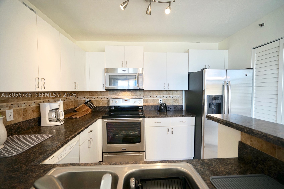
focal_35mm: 16
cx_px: 142
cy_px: 94
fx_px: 126
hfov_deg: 96.7
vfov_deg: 73.8
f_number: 4
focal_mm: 16
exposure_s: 1/160
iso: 400
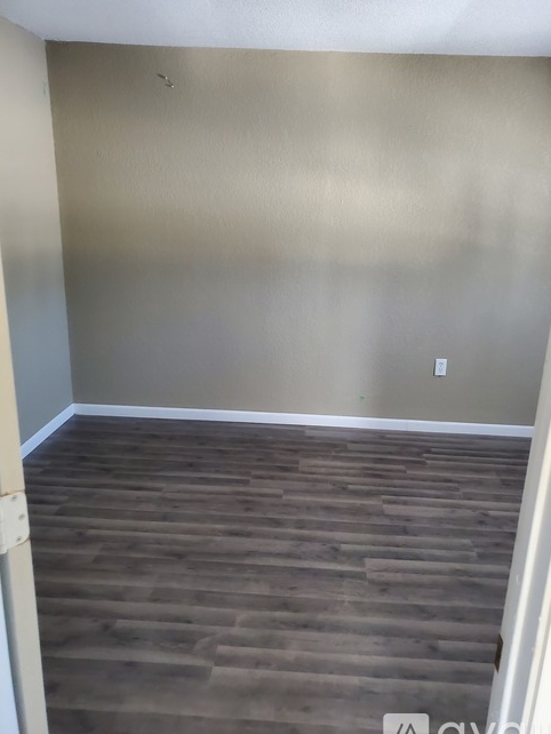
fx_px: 573
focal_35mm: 27
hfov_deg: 51.4
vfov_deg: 65.3
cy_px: 378
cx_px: 282
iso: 400
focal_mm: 4.3
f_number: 1.5
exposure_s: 1/39
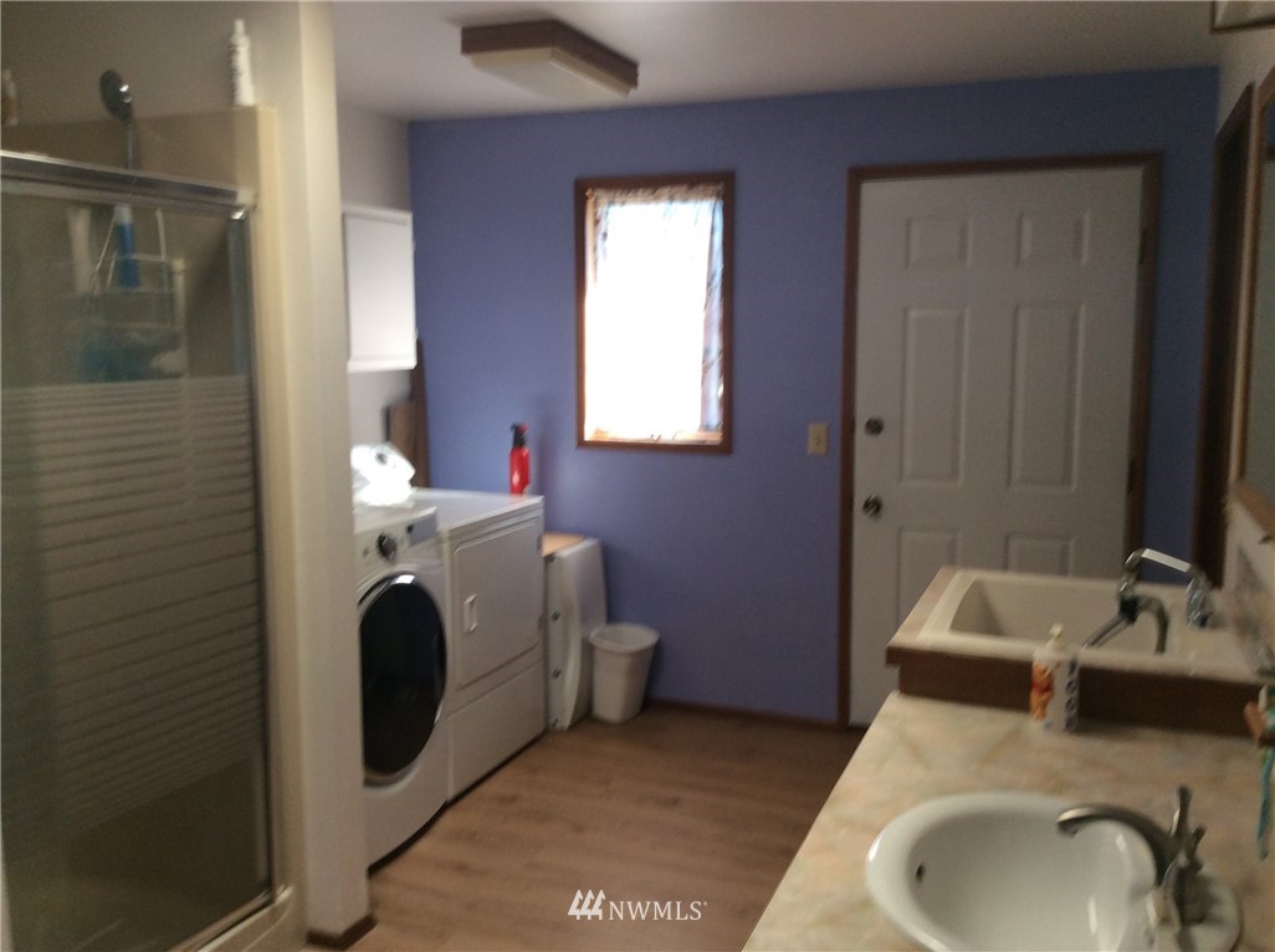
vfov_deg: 42.8
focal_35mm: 33
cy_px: 476
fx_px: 1213
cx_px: 638
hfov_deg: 55.4
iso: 64
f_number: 2.4
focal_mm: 3.3
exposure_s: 1/24
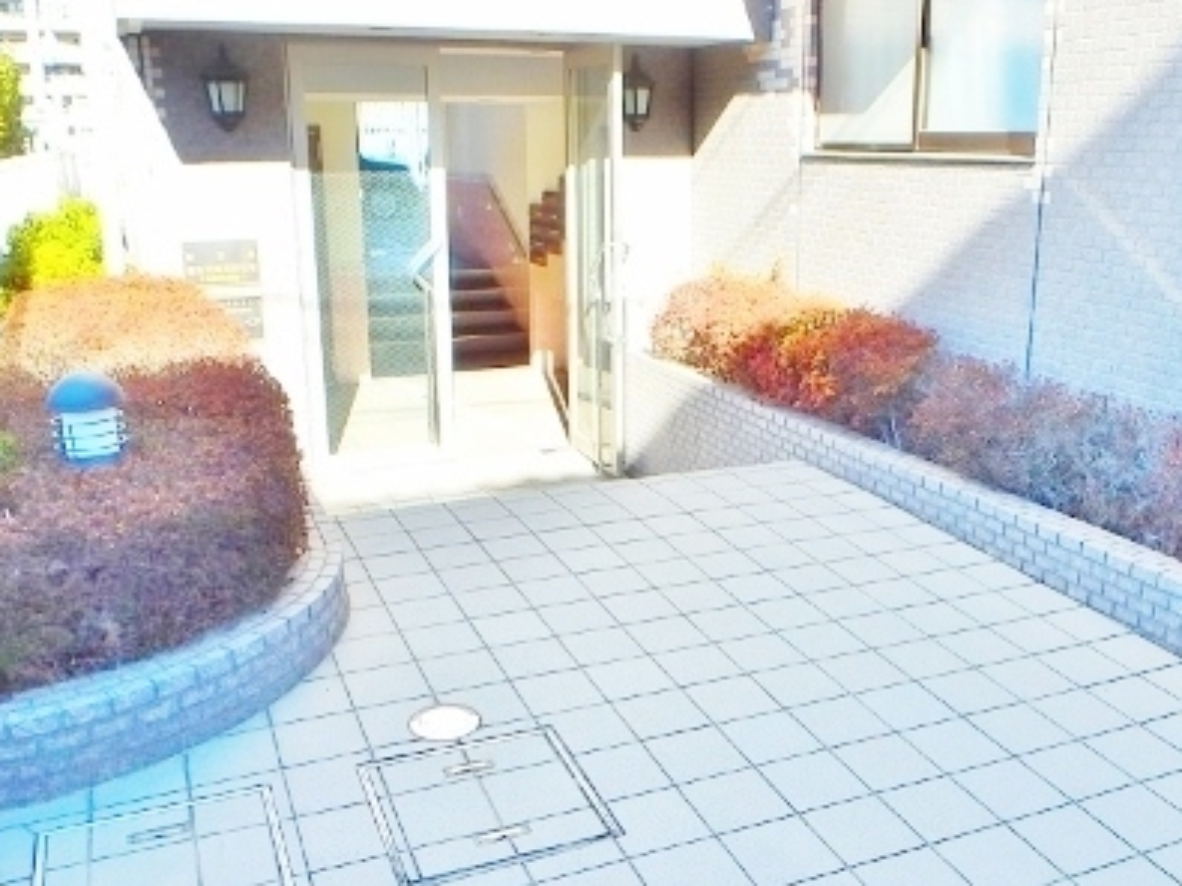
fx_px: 1161
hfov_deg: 53.8
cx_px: 664
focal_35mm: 34
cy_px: 452
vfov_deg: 41.8
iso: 125
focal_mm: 3.7
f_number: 3.5
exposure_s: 1/250
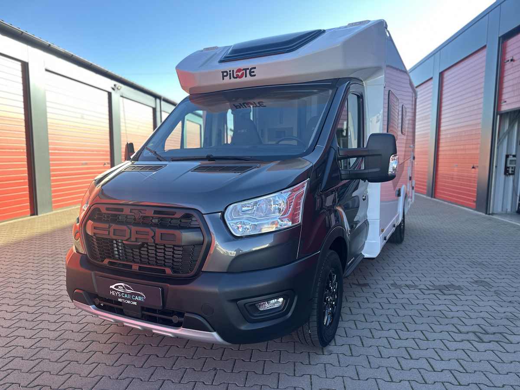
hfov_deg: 71.6
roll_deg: -0.1
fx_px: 361
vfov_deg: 56.8
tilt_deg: -6.3
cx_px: 260
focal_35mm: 24
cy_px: 195
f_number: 1.78
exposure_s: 1/381
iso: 80
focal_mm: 6.86
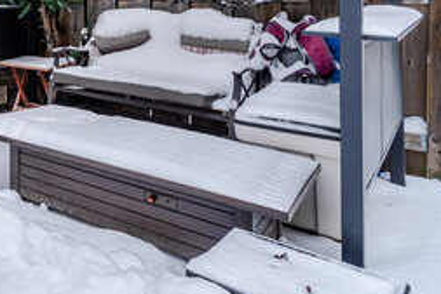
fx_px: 466
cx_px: -110
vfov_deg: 31.6
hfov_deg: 36.5
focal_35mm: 38
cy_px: -18
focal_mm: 10
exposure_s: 1/60
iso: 100
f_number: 10
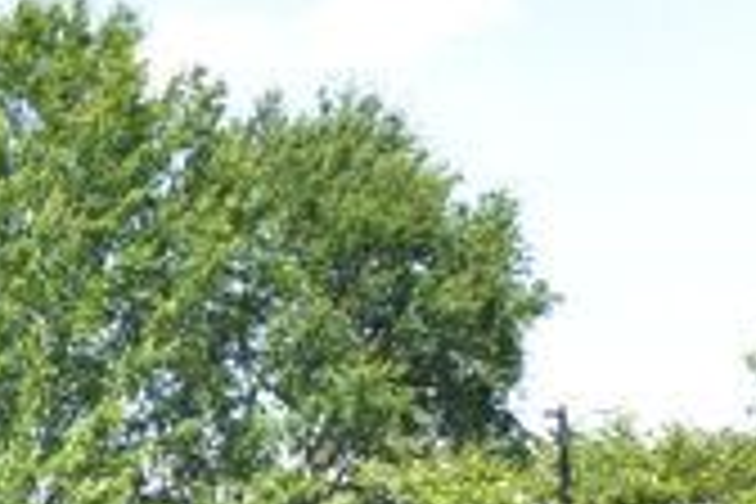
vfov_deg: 7.3
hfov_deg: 10.7
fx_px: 3843
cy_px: 918
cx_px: -526
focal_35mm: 183
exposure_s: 1/250
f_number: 10
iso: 400
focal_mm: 20
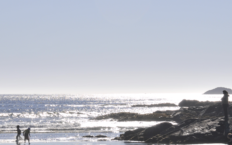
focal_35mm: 226
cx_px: 112
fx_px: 1429
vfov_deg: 5.8
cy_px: 68
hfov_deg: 9.3
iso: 200
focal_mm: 82
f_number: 13
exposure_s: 1/640
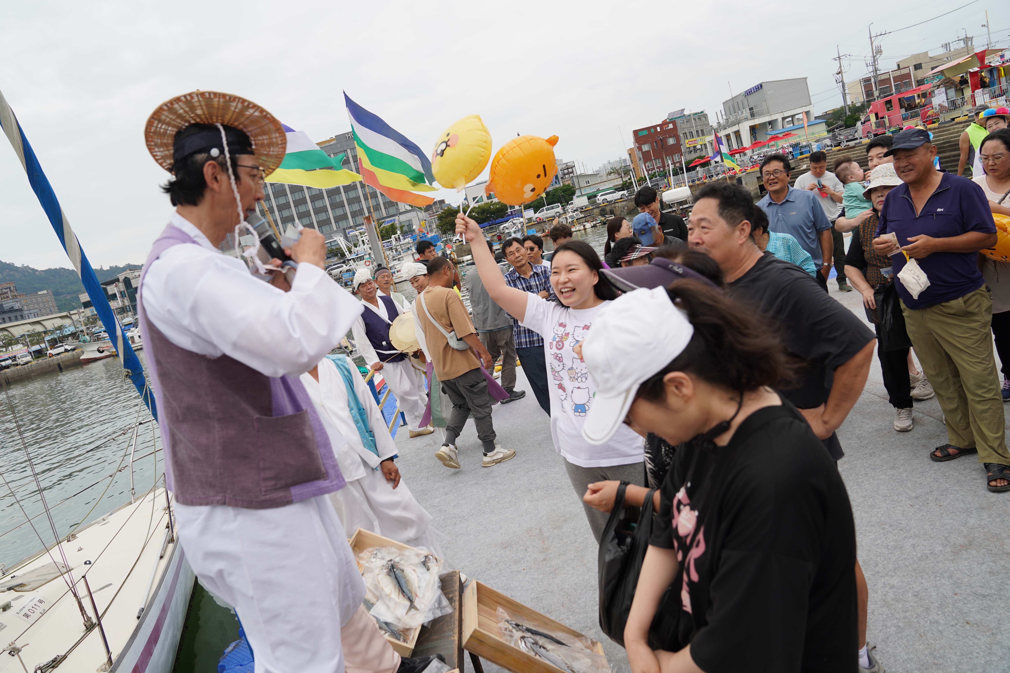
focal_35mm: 24
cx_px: 505
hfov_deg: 73.7
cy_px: 336
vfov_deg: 53.1
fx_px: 673
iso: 125
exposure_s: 1/500
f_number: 4
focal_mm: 24
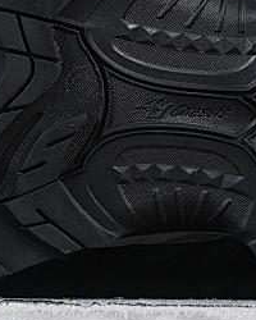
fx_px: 2879
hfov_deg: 5.1
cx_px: 120
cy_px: 10
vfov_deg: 6.3
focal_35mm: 304
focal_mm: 50
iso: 160
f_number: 6.3
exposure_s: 1/60
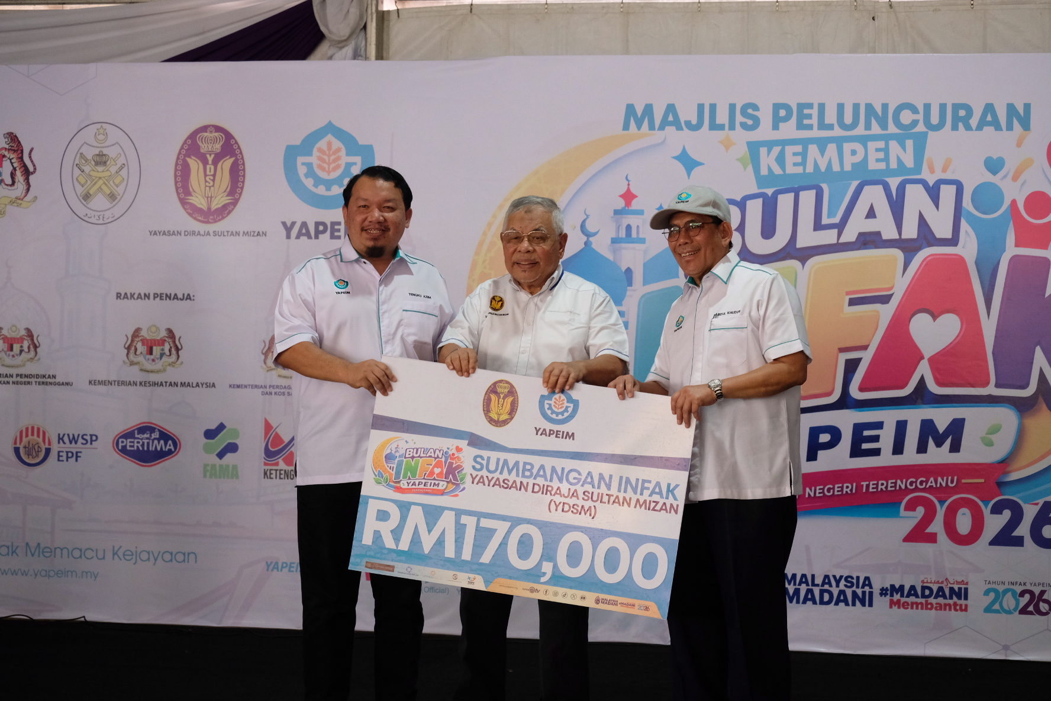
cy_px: 350
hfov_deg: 25.4
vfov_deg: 17.1
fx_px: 2335
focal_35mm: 80
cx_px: 526
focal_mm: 53
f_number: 6.4
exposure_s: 1/125
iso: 2500
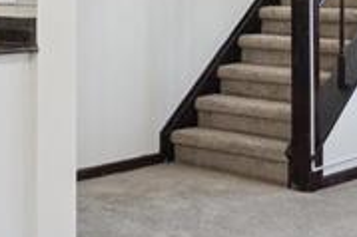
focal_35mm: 86
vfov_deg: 15.5
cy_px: -16
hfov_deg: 23.6
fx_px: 852
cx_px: 134
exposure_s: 1/30
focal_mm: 10
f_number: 8
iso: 400
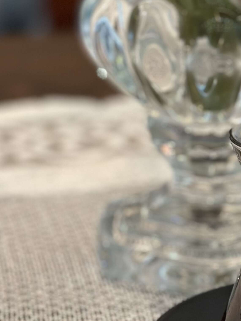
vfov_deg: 15.4
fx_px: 1170
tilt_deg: -11.1
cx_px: 276
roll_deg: -1.6
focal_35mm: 126
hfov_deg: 11.6
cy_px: 26
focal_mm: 6.86
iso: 320
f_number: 1.78
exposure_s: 1/50
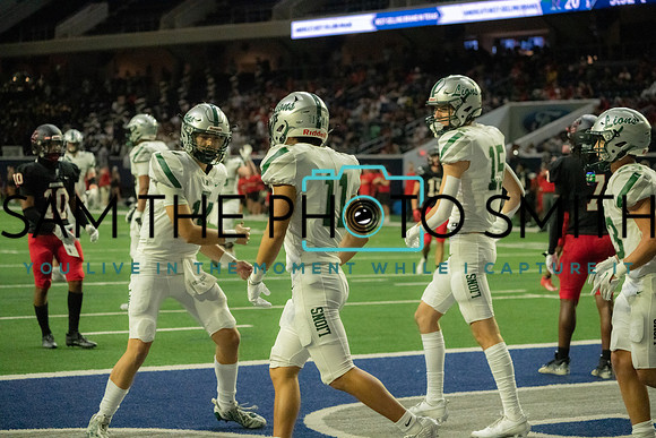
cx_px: 328
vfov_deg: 13.7
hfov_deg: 20.4
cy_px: 219
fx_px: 1823
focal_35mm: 100
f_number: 4.5
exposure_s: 1/1250
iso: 12800
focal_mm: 100
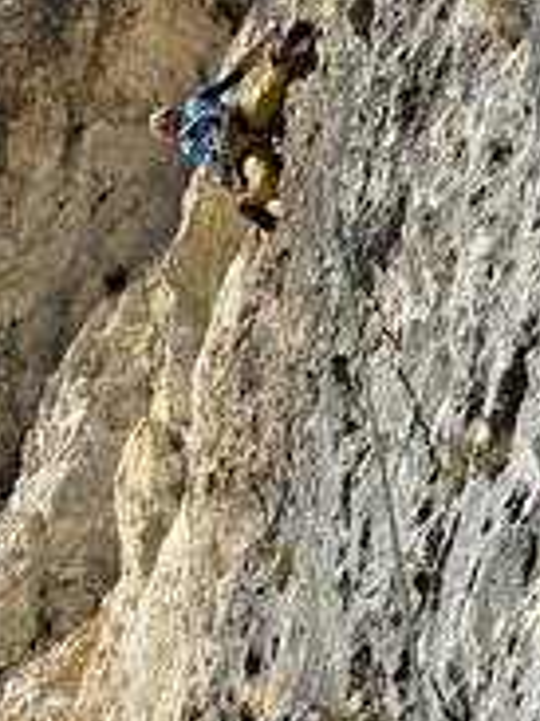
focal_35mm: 113
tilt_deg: +70.5
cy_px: 130
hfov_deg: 13.0
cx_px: 30
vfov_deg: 17.3
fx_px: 2353
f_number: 1.78
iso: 64
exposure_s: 1/4098
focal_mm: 6.76
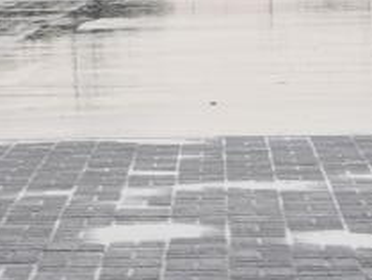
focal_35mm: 248
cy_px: -107
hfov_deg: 7.8
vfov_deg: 5.9
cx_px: -235
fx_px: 2667
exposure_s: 1/320
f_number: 10
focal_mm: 36
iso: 500
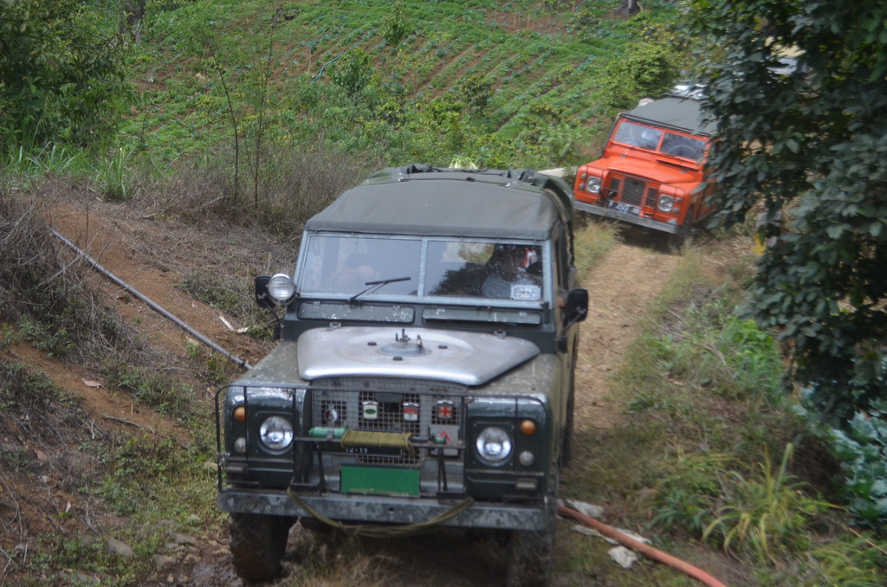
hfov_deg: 35.1
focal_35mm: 57
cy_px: 294
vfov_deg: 23.7
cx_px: 444
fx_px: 1401
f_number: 5
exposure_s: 1/1000
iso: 400
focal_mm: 38
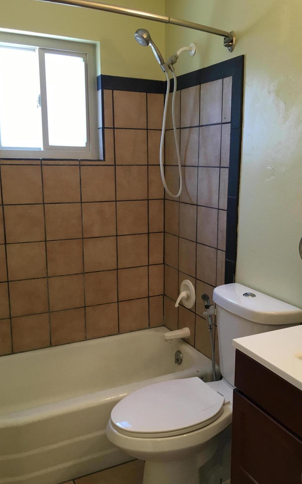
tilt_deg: -10.4
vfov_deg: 58.1
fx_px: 435
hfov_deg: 38.2
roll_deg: -0.6
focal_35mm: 33
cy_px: 249
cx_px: 179
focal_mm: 4.15
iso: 100
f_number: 2.2
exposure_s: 1/30
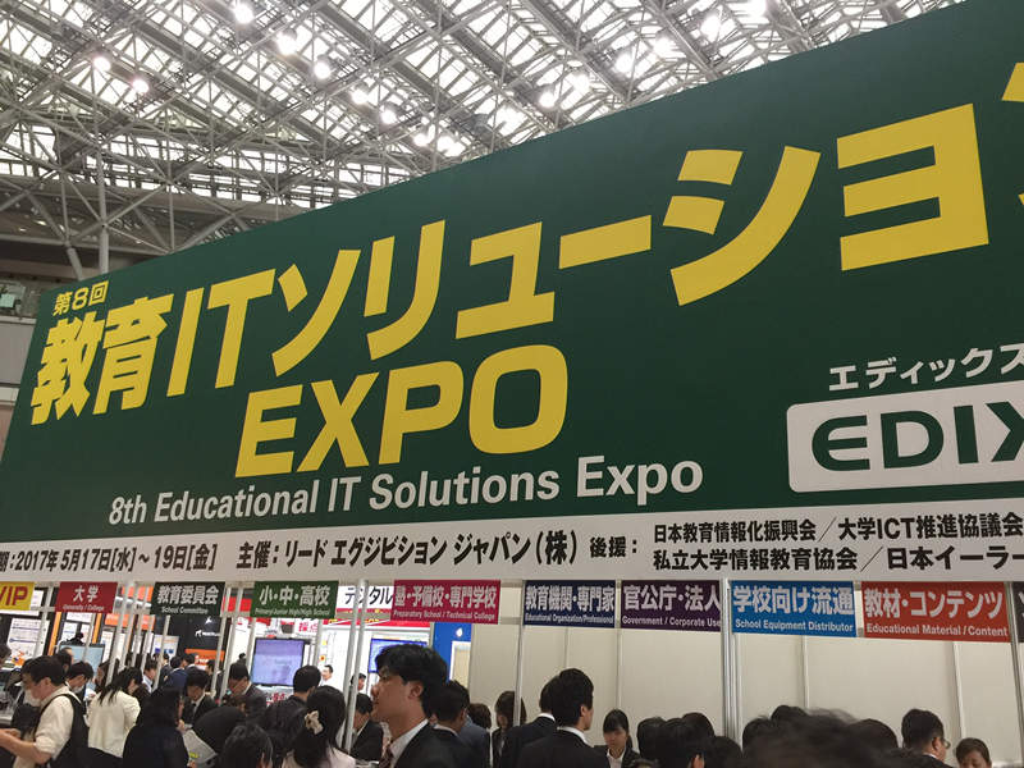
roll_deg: -5.1
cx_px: 512
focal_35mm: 29
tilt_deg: +17.8
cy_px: 384
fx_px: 858
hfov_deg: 61.7
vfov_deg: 48.2
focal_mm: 4.15
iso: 50
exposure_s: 1/33
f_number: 2.2
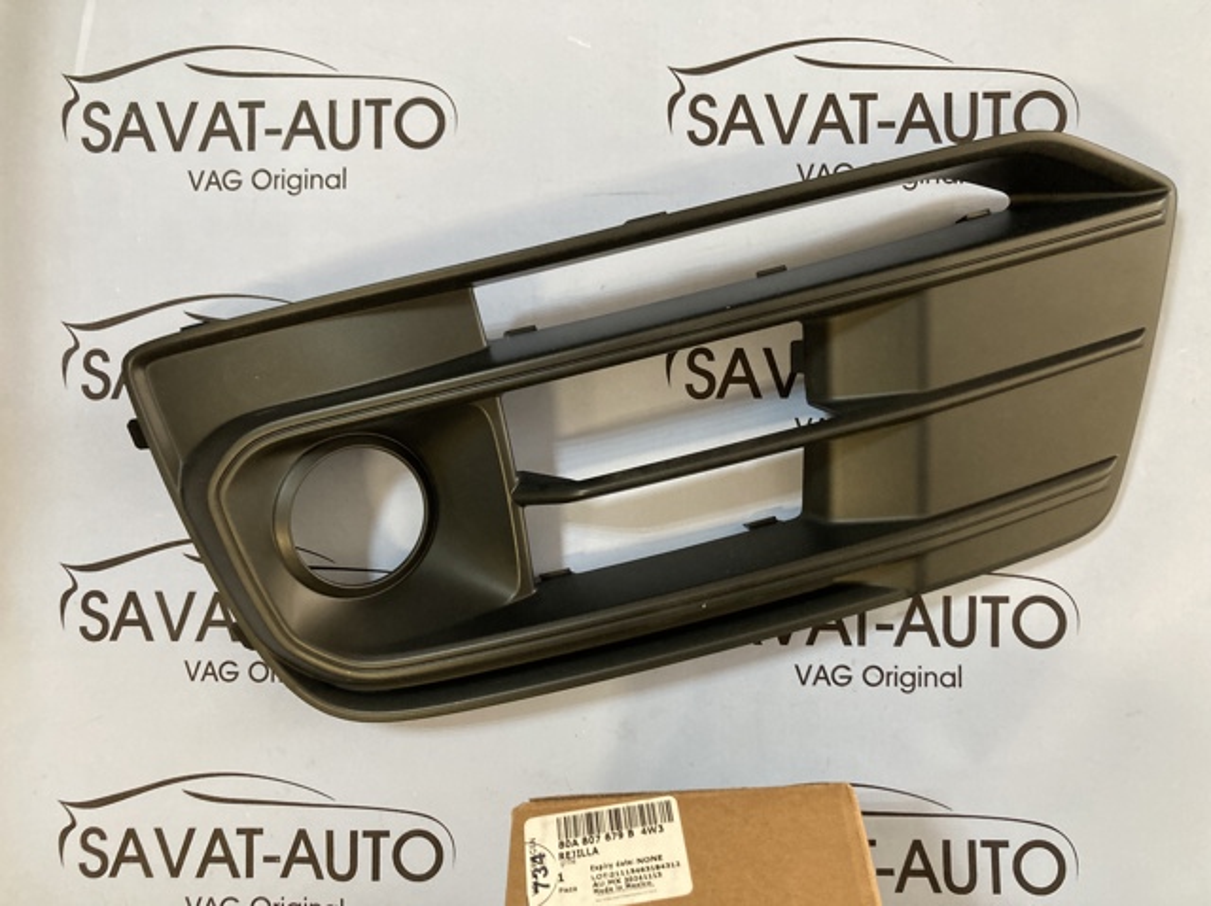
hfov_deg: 63.5
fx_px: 979
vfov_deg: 49.7
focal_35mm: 28
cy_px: 453
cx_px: 606
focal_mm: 3.99
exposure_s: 1/60
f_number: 1.8
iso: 250
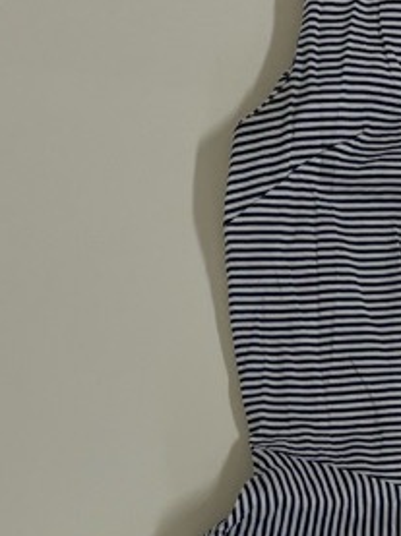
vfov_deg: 19.5
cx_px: 521
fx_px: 1455
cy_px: 671
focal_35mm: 94
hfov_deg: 15.0
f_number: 1.6
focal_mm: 5.1
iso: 80
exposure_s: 1/100
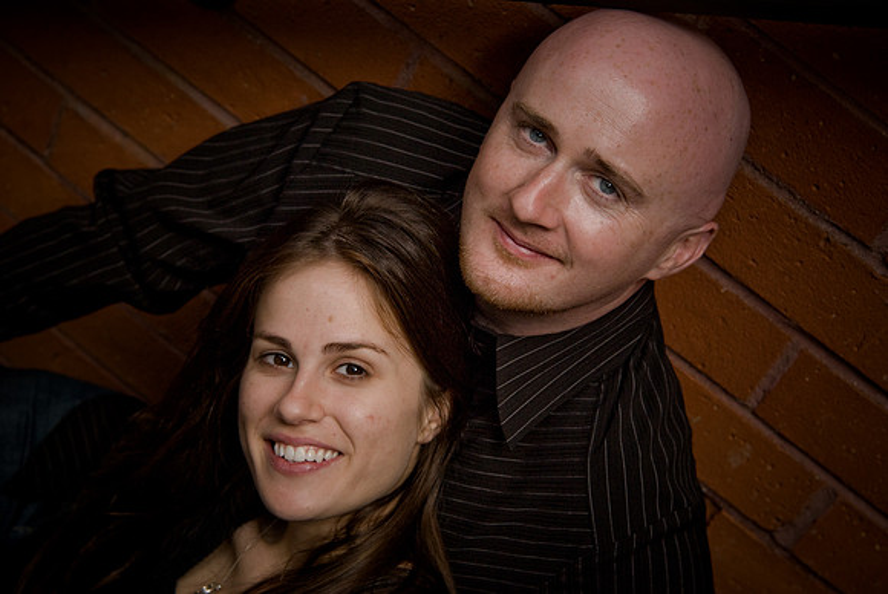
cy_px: 297
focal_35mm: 75
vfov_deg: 18.2
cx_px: 444
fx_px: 1852
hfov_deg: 27.0
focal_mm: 50
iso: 400
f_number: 4
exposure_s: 1/500
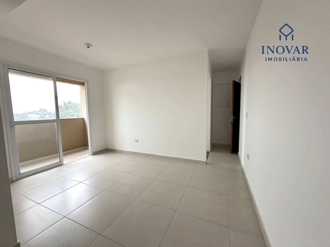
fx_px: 133
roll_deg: +0.2
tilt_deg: -3.7
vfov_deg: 85.7
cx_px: 165
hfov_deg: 102.1
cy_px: 124
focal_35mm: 14
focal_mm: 2.22
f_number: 2.2
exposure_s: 1/99
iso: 200
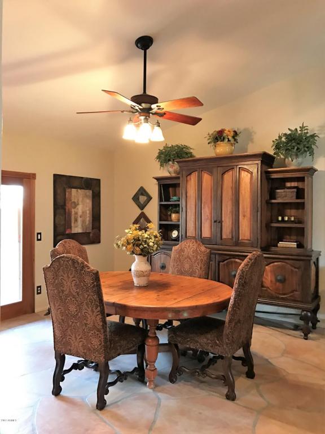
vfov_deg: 63.4
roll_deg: +0.4
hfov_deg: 49.7
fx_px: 351
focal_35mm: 28
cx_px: 162
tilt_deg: -1.0
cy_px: 217
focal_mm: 3.99
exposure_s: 1/7
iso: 80
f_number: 1.8
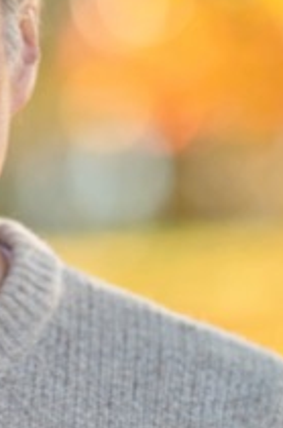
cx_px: -143
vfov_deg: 4.6
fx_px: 5344
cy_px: 402
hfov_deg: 3.0
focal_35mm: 451
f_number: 2.2
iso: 100
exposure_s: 1/200
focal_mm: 135
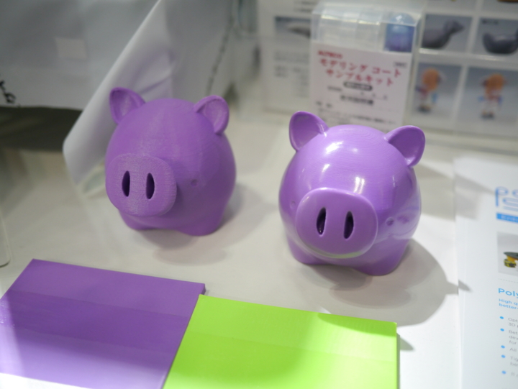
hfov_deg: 46.8
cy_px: 194
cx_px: 259
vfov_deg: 36.0
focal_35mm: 40
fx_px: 599
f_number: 1.7
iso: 500
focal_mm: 20
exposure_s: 1/250
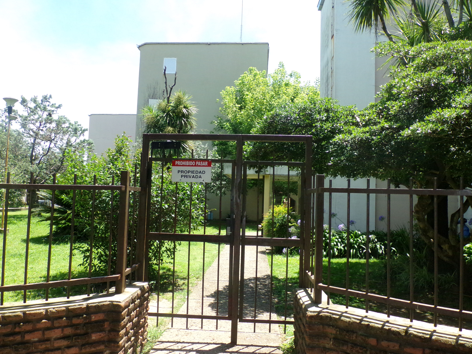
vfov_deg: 53.1
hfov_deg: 67.3
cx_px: 236
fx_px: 355
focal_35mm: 26
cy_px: 177
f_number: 7.52
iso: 200
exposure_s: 1/200
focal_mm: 4.7
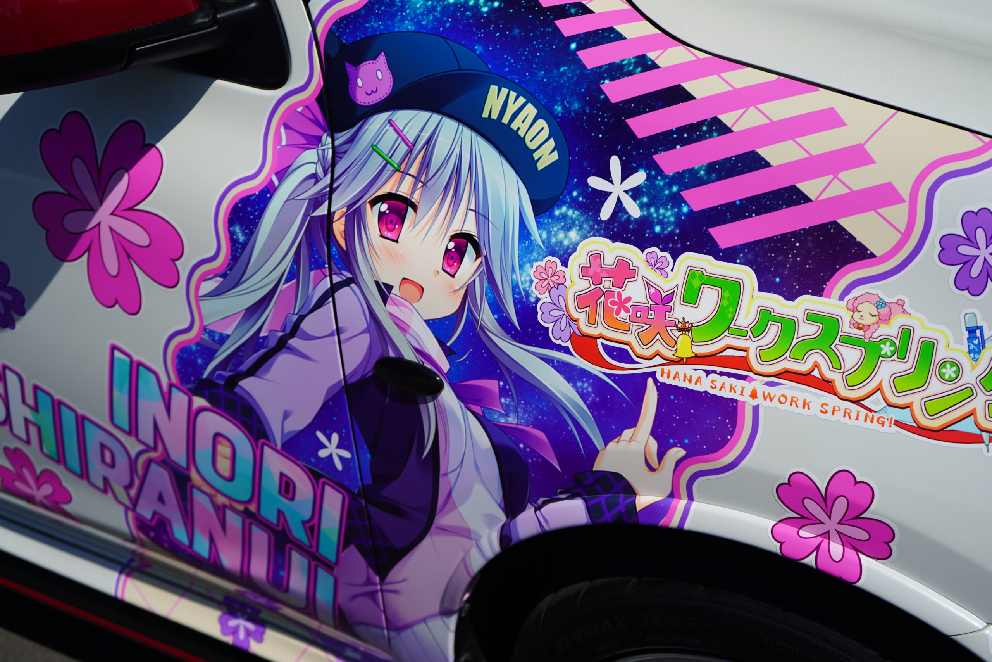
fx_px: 1405
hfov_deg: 38.9
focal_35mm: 51
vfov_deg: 26.5
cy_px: 331
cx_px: 496
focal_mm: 51
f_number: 5.6
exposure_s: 1/1250
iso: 100
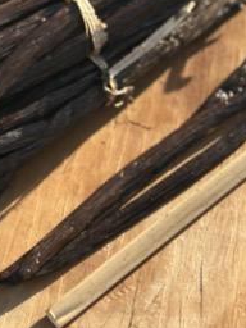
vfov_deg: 16.3
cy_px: 67
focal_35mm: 120
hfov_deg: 12.3
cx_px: 85
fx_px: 1137
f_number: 1.78
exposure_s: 1/1783
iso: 80
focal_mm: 6.86
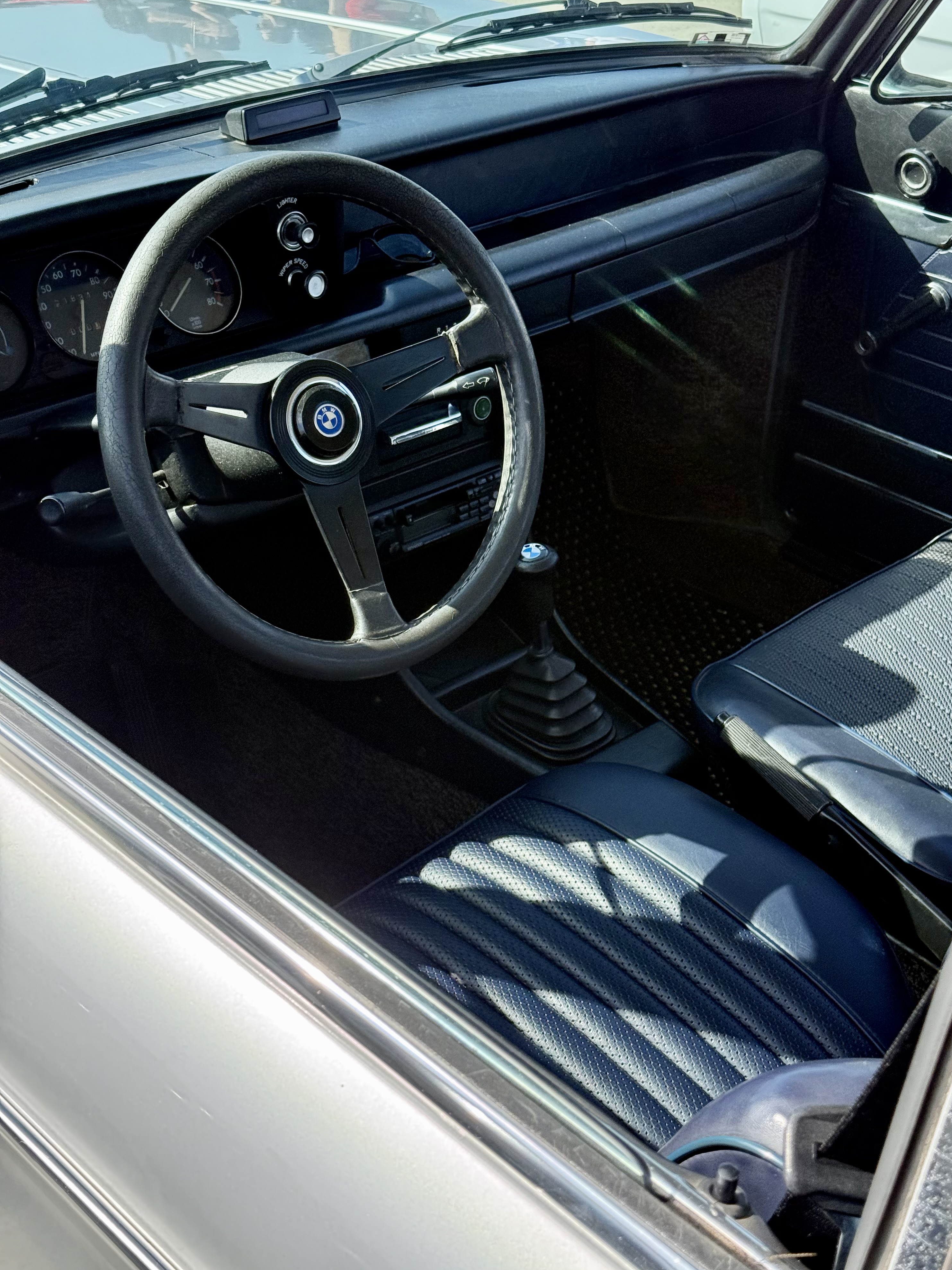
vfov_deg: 38.9
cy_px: 640
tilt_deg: -32.3
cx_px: 486
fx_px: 1797
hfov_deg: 29.7
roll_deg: -3.1
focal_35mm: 49
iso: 100
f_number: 1.78
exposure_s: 1/1133
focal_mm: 6.76
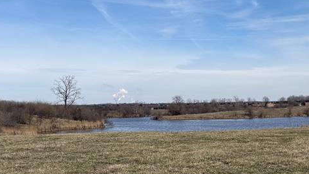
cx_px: 211
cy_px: 142
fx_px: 459
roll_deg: +2.2
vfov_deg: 21.2
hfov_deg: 36.8
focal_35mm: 56
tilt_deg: -4.1
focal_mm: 6.76
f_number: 1.78
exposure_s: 1/6711
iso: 80
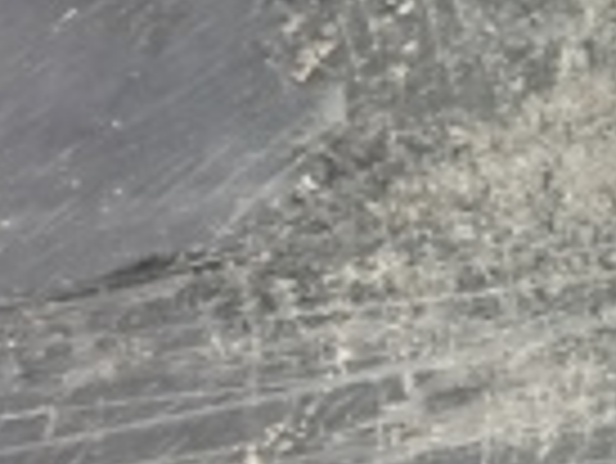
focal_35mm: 126
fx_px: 2244
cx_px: 841
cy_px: 106
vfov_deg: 11.7
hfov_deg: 14.8
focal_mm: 4
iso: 500
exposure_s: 1/33
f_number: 1.8
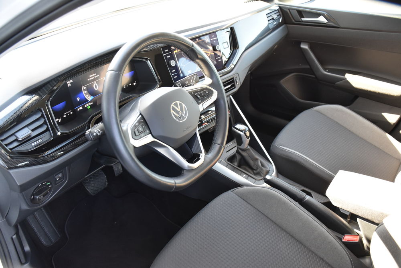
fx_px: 334
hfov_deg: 61.9
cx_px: 200
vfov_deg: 43.6
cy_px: 134
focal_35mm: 30
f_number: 3.5
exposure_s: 1/60
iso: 900
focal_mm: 20
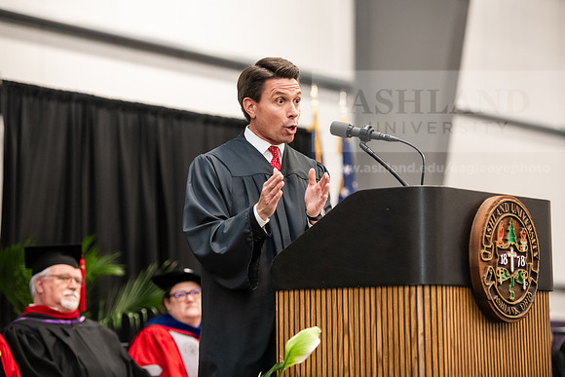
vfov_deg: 10.2
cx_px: 282
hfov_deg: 15.2
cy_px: 188
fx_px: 2119
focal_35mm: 135
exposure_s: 1/200
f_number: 3.2
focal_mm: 135
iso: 3200
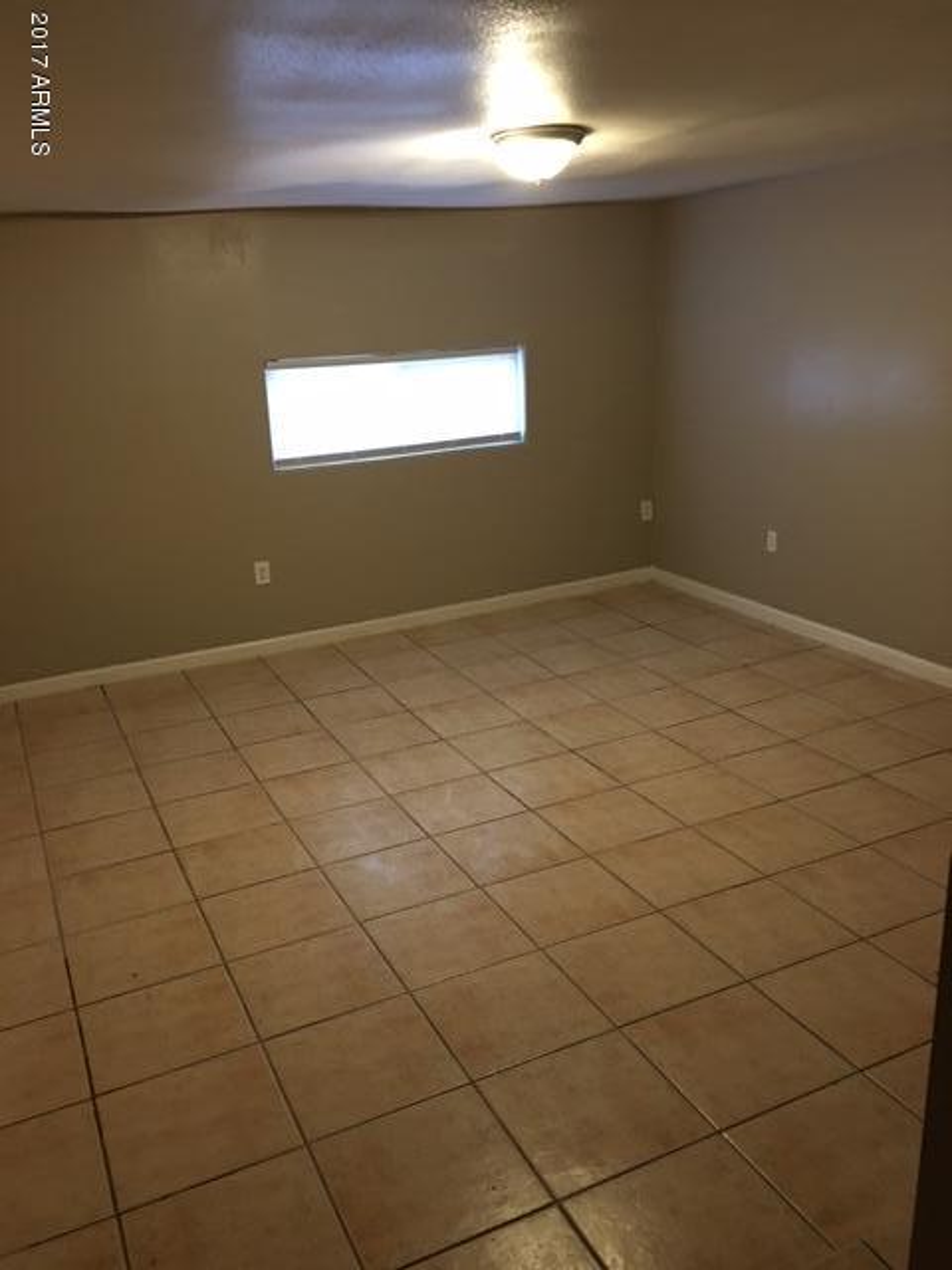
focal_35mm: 29
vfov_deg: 61.7
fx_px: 1063
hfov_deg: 48.2
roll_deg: +2.8
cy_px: 635
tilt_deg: -16.0
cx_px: 476
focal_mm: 4.15
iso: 64
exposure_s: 1/4
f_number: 2.2
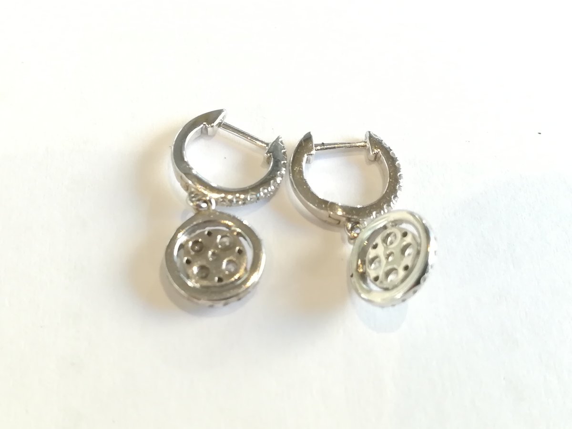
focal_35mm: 49
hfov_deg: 38.9
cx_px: 286
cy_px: 214
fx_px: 810
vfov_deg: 29.7
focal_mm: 3.83
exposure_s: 1/30
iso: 160
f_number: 2.2
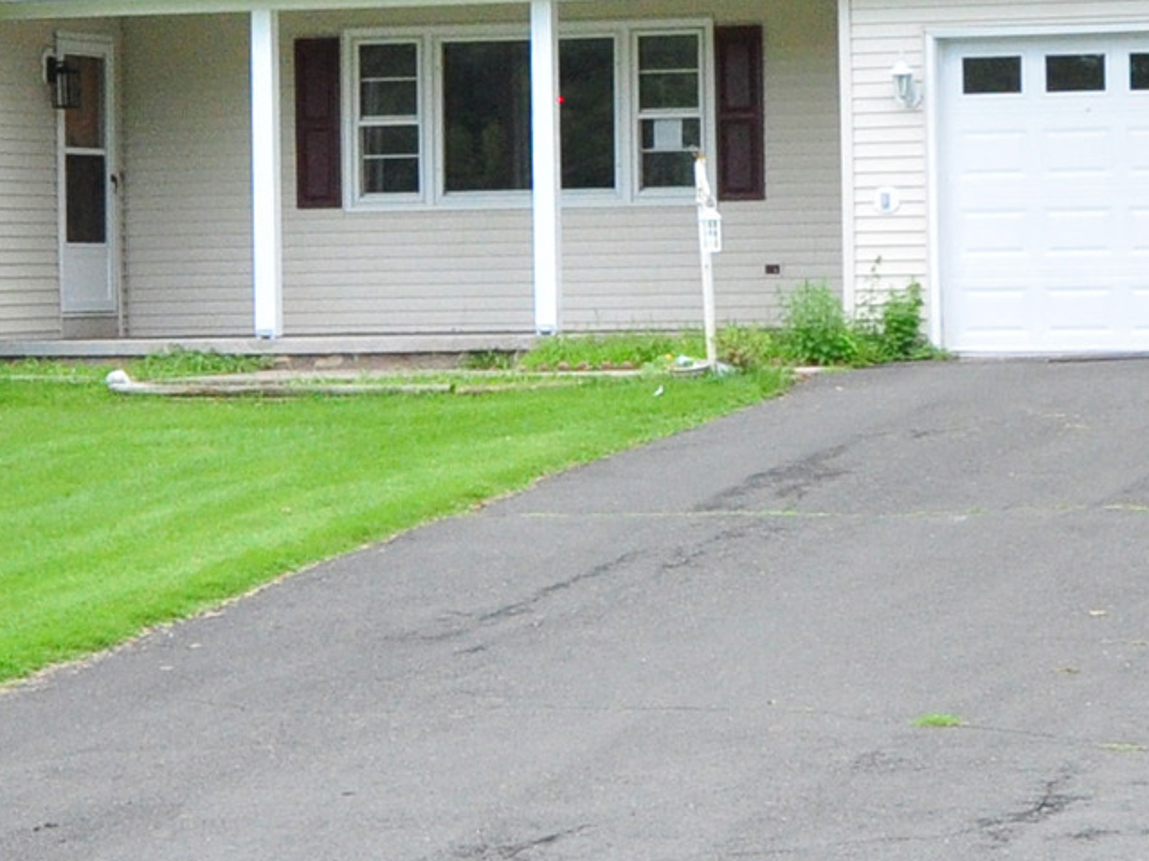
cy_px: 187
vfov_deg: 11.3
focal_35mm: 131
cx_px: 1131
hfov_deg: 14.8
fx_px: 4347
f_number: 8
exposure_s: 1/400
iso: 800
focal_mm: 20
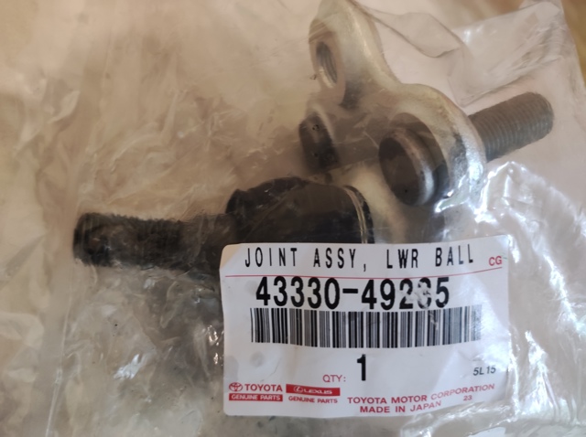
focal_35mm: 17
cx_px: 293
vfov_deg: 74.6
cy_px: 218
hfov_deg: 91.1
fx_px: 287
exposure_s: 1/33
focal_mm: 4.74
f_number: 1.79
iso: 880
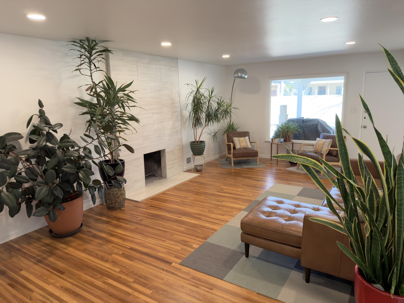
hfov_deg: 71.6
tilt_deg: -11.5
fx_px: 280
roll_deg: +1.8
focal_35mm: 24
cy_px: 152
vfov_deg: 56.8
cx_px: 202
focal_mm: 6.76
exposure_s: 1/120
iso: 320
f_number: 1.78
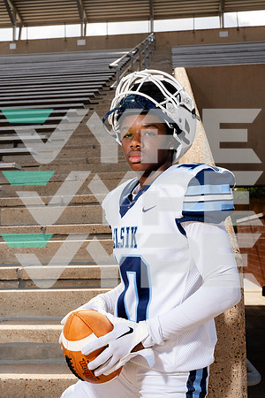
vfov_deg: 45.4
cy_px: 199
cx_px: 132
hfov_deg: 31.2
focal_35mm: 43
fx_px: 475
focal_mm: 43
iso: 200
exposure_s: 1/250
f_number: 10
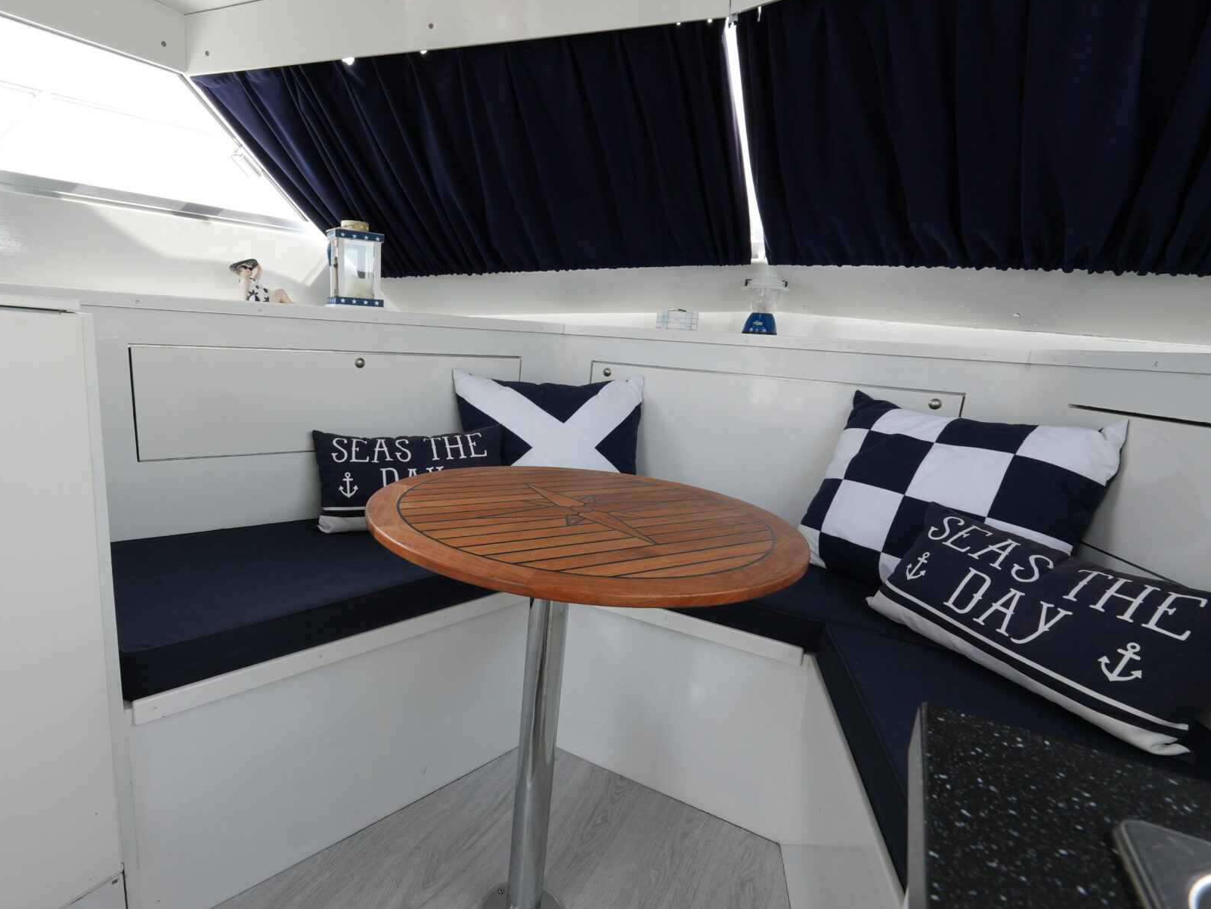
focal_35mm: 18
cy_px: 484
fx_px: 630
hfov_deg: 87.2
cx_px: 517
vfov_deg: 71.5
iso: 160
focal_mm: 10
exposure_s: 1/30
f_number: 8
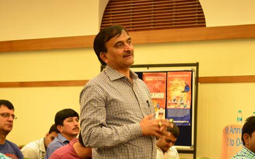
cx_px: 145
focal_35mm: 107
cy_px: 105
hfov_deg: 19.5
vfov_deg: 12.3
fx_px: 741
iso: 2500
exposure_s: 1/25
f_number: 5.6
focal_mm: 55
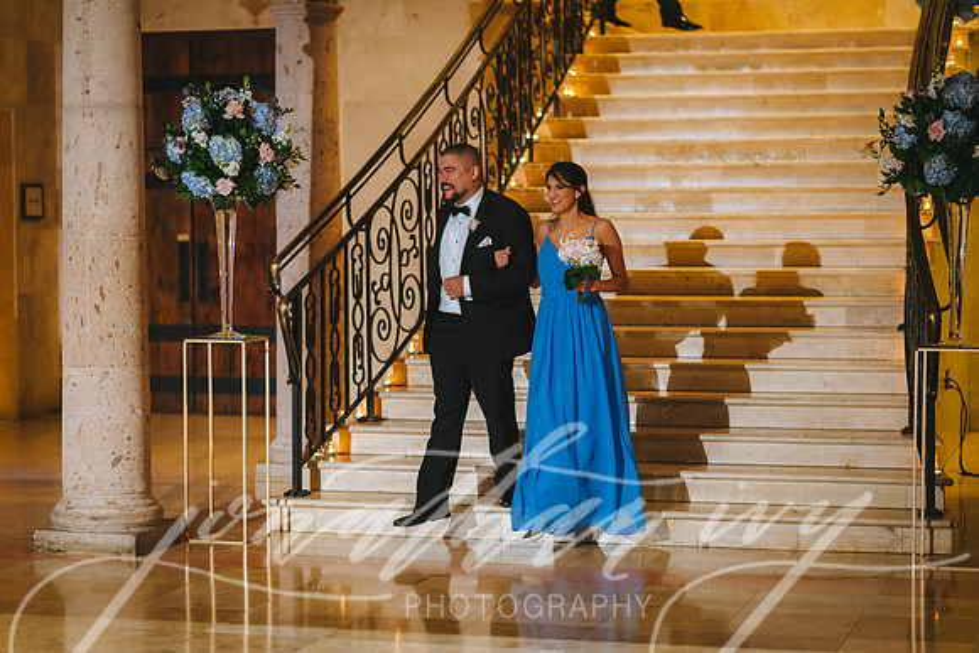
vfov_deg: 16.1
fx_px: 2312
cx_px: 490
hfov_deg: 23.9
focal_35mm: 85
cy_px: 326
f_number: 2
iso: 1600
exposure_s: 1/160
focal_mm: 85
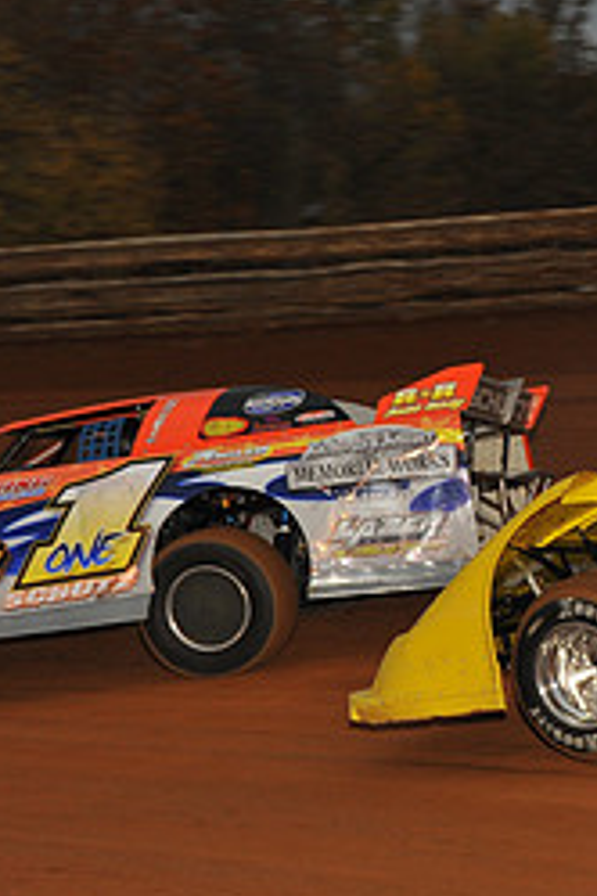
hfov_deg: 8.3
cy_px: 543
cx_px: 881
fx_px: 4054
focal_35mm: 163
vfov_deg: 12.6
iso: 800
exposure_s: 1/320
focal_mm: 70
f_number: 7.1
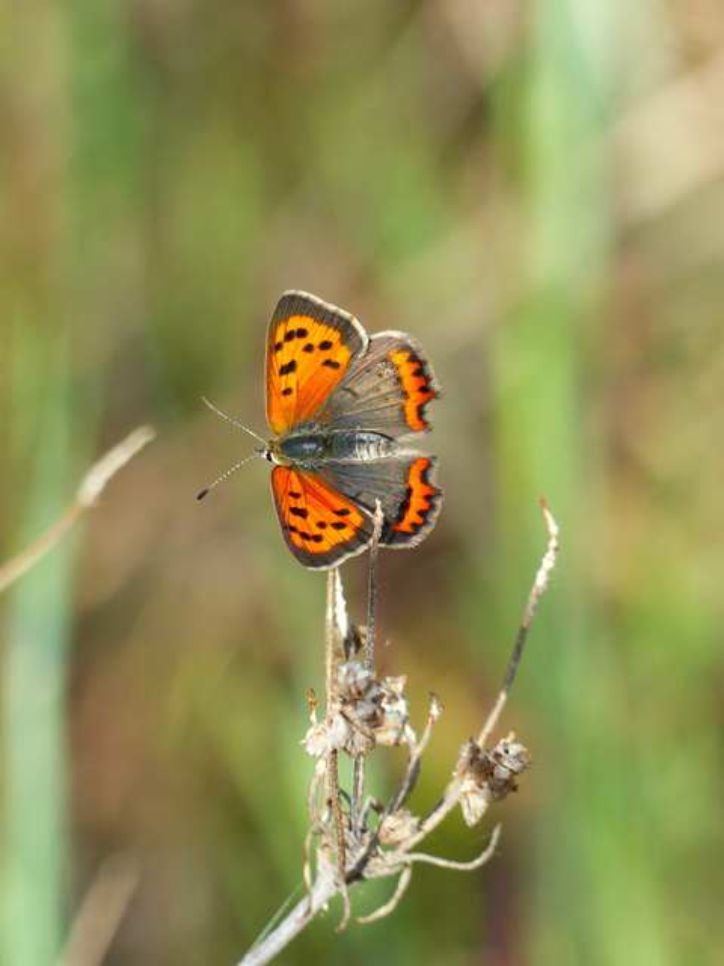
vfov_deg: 3.3
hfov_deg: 2.5
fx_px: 16732
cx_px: 362
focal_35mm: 600
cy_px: 483
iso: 100
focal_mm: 108
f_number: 4
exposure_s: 1/320
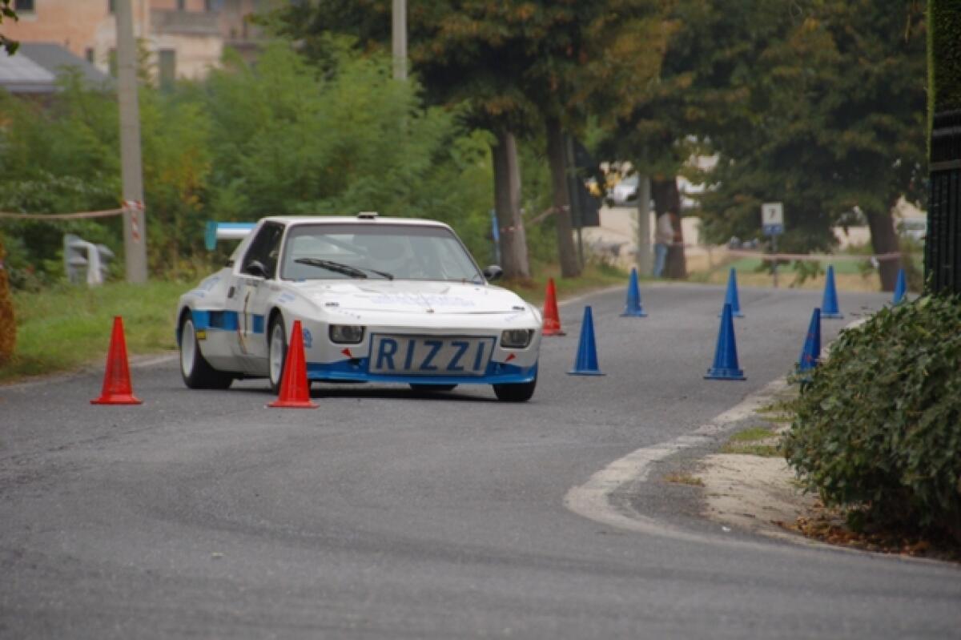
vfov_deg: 4.6
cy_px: 320
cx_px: 480
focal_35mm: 300
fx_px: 8005
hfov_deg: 6.9
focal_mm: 200
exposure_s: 1/250
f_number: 5.6
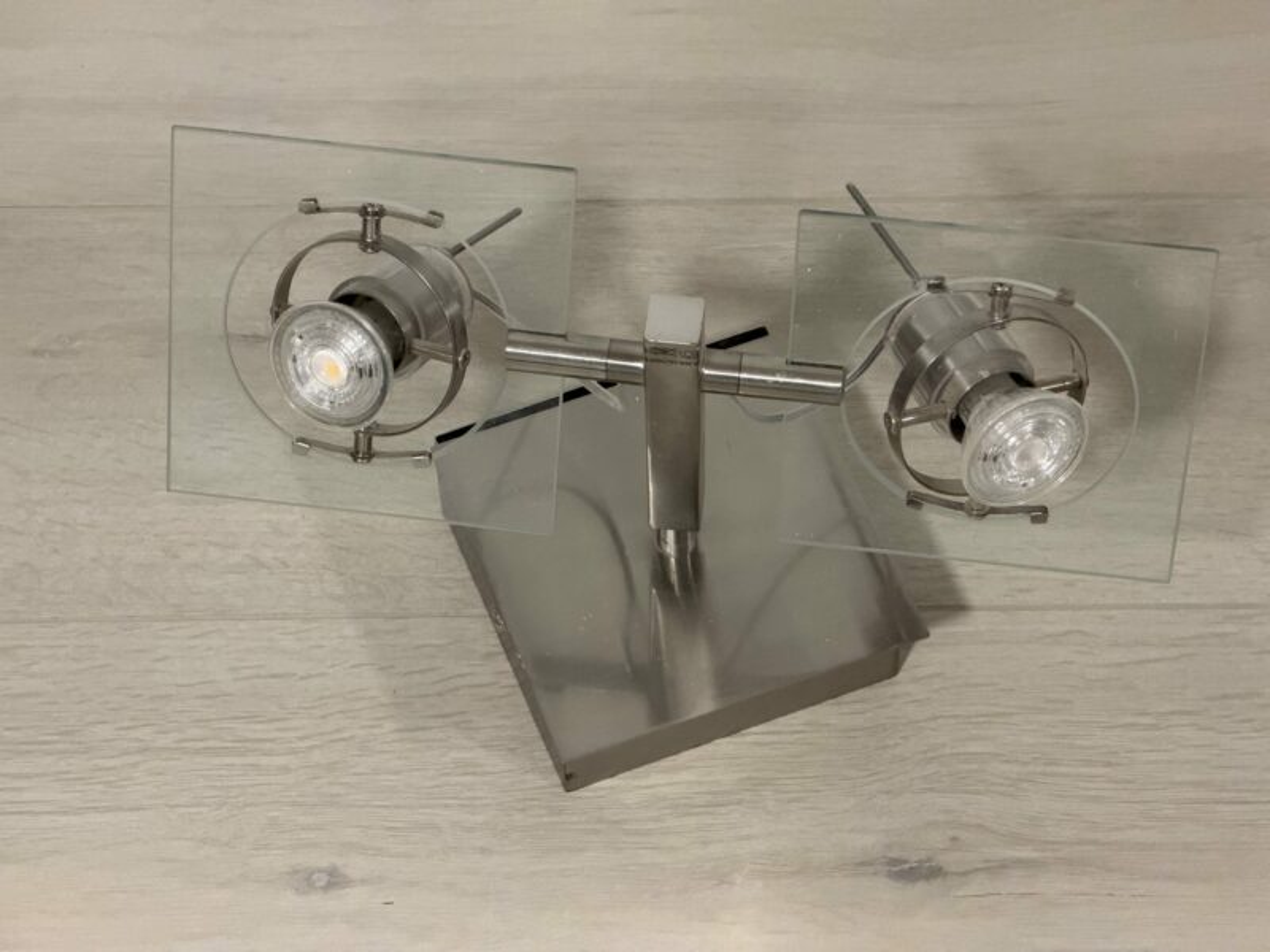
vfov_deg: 14.8
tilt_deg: -58.4
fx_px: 3669
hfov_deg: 19.6
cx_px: 635
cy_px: 476
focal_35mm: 100
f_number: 2.8
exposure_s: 1/50
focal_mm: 16.89
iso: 640
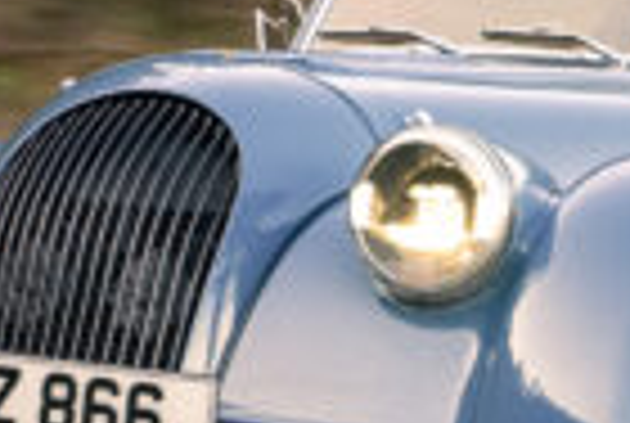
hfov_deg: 8.3
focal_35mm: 246
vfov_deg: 5.6
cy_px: 144
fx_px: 4314
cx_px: 585
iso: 160
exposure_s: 1/30
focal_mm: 45
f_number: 5.6
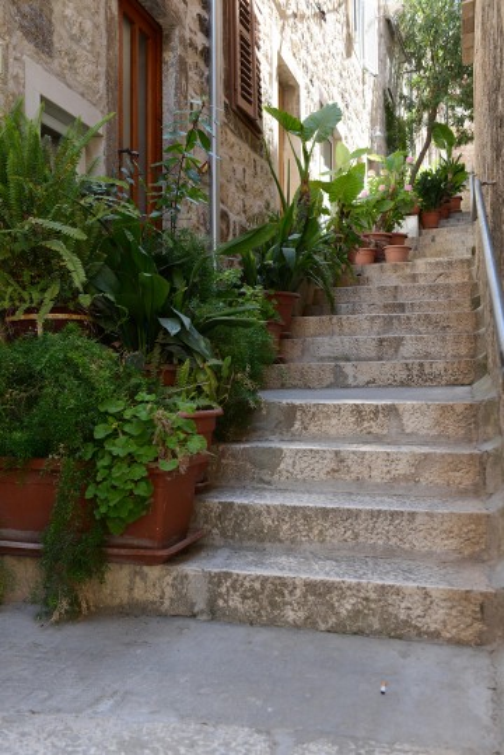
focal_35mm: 36
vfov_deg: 53.1
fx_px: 755
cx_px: 252
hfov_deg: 36.9
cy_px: 378
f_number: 5.6
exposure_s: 1/100
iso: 200
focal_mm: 36
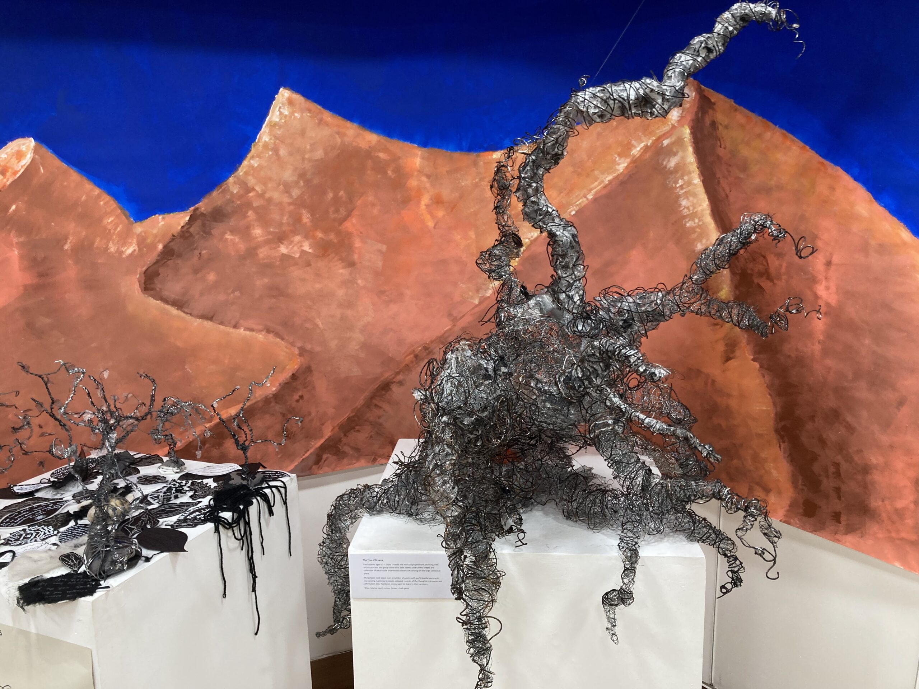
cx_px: 460
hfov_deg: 63.4
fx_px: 743
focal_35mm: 28
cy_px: 344
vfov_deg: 49.7
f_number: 1.8
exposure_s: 1/50
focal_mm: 3.99
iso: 64
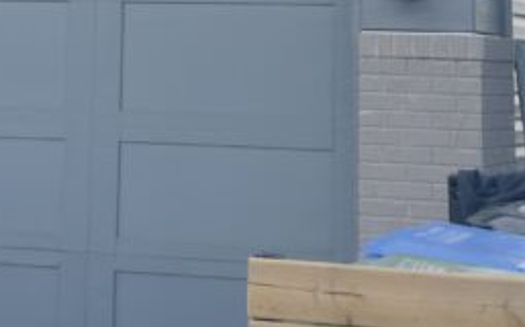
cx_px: 116
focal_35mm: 148
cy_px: -245
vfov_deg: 8.5
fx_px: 2115
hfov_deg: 14.1
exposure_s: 1/2232
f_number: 1.78
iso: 100
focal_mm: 6.76
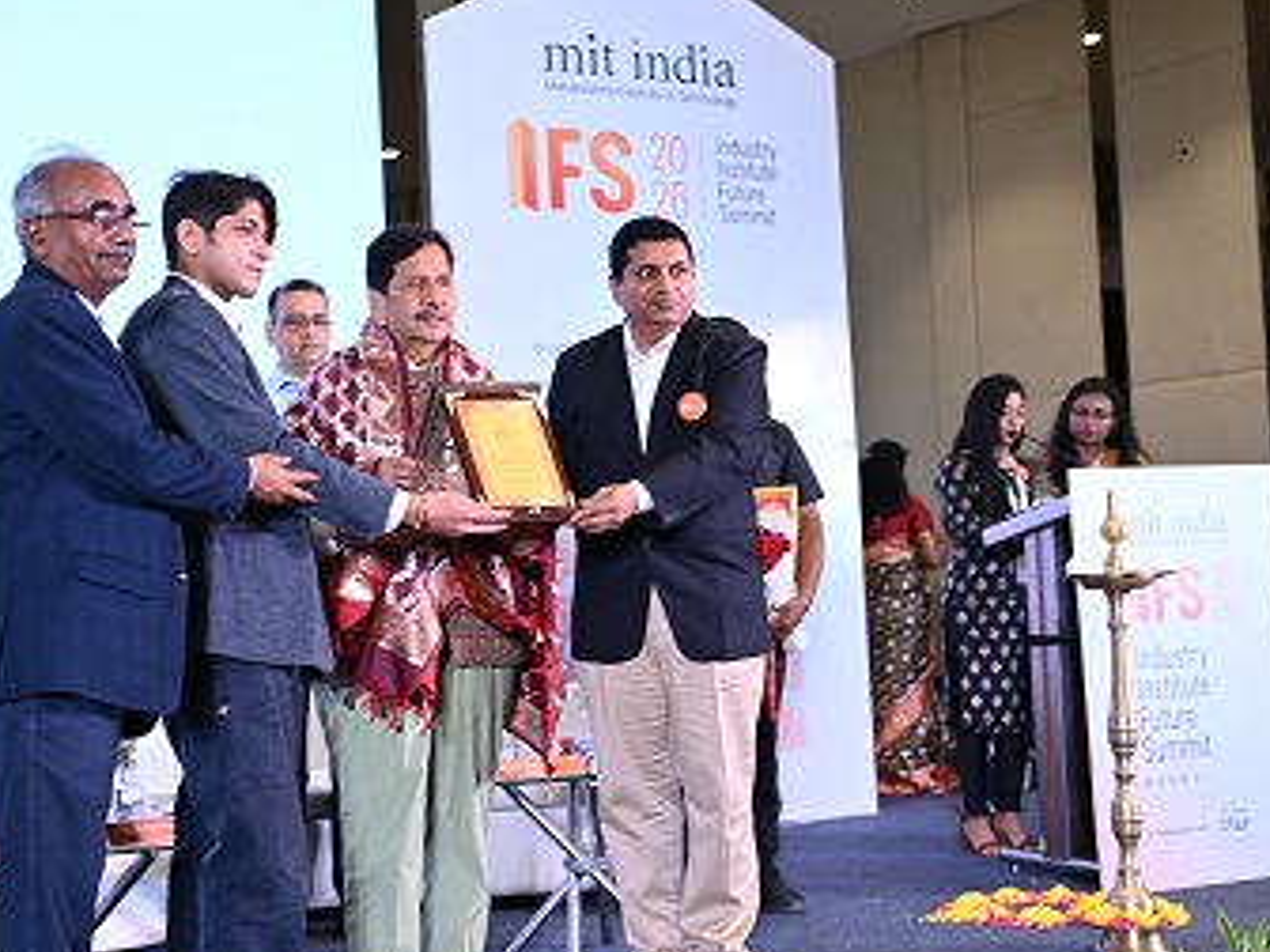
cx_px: 480
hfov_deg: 38.0
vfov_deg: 29.1
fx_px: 1834
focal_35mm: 50
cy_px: 548
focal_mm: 35
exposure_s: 1/160
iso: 320
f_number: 2.5
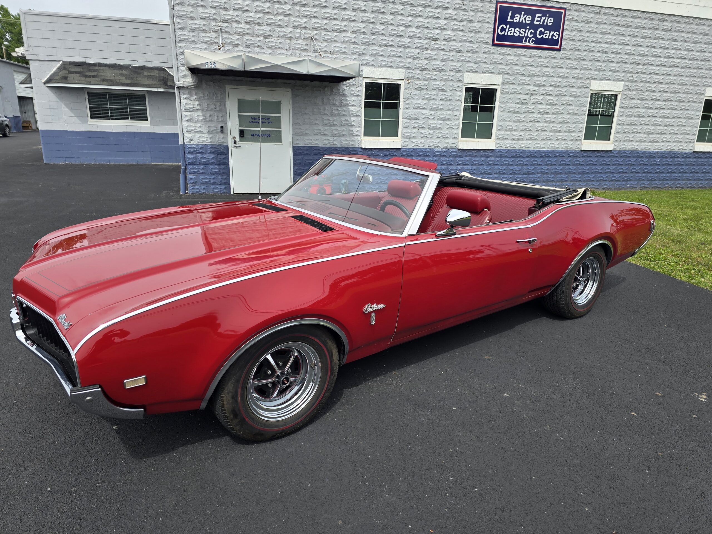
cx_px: 356
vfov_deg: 58.9
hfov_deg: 73.9
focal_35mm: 23
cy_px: 267
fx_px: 473
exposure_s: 1/574
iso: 12
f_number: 1.7
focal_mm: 6.3
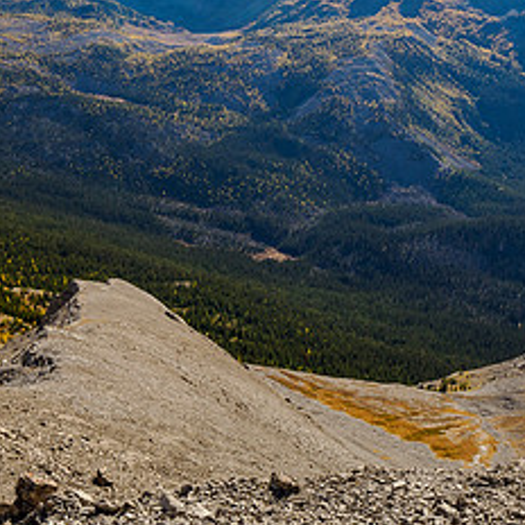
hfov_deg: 31.0
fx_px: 909
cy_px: 92
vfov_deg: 31.2
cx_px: 70
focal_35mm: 53
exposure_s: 1/125
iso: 200
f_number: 8
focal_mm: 12
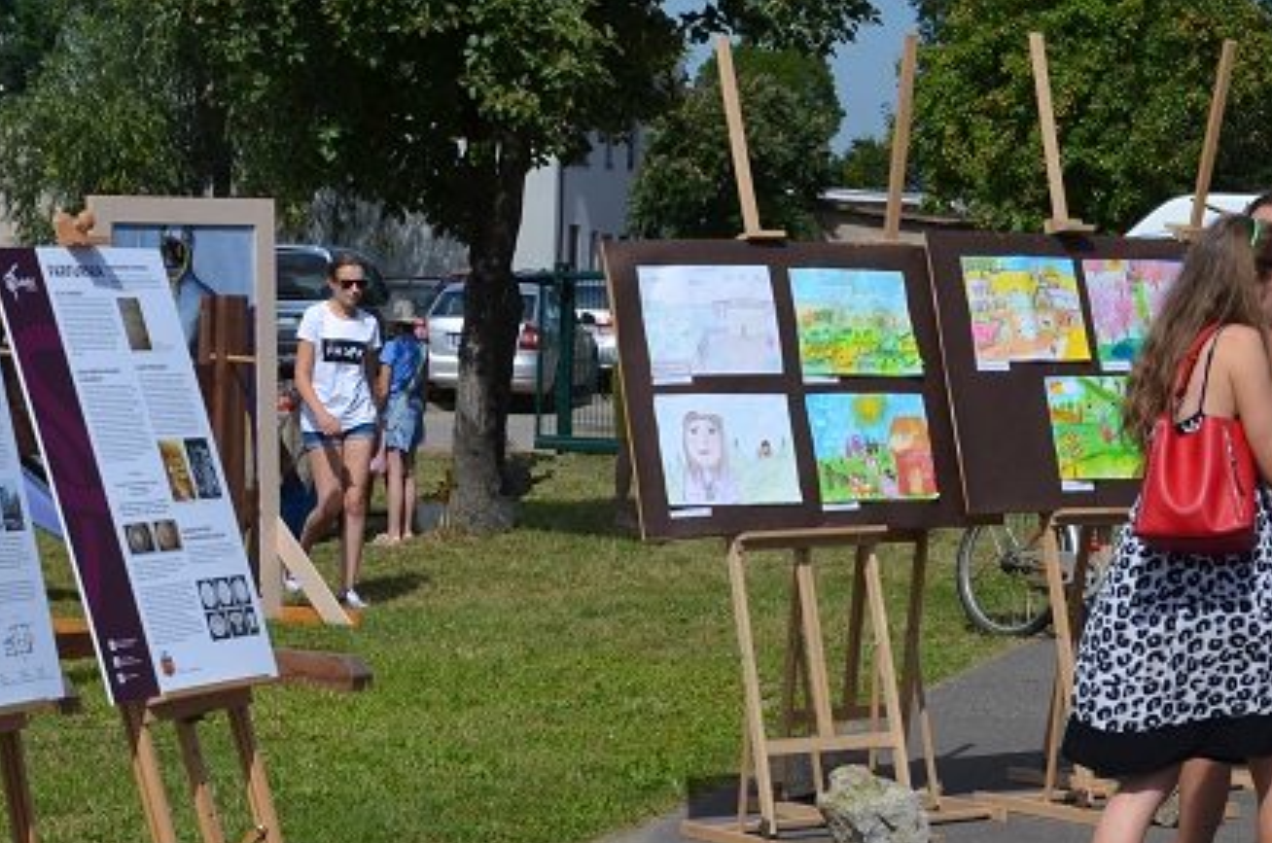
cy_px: 483
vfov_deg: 12.4
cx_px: 478
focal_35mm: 110
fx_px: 3880
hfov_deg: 18.6
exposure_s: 1/400
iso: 100
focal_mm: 40
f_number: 10
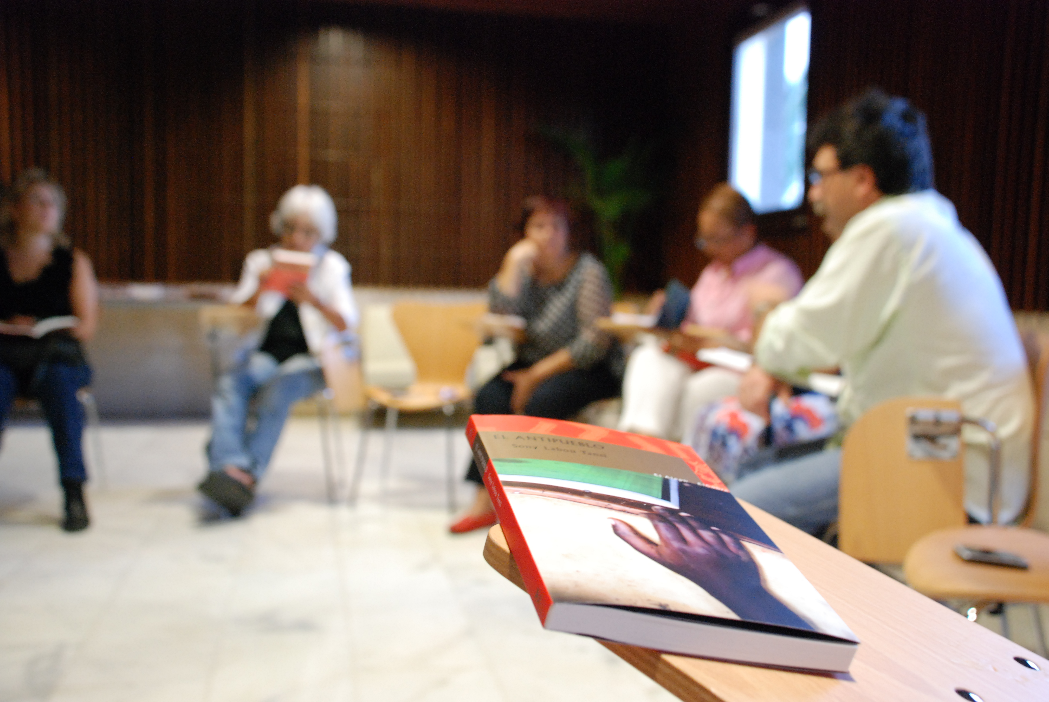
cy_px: 351
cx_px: 524
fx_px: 1138
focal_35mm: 39
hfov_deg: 49.5
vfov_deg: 34.3
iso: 1000
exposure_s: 1/15
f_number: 4
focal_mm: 26
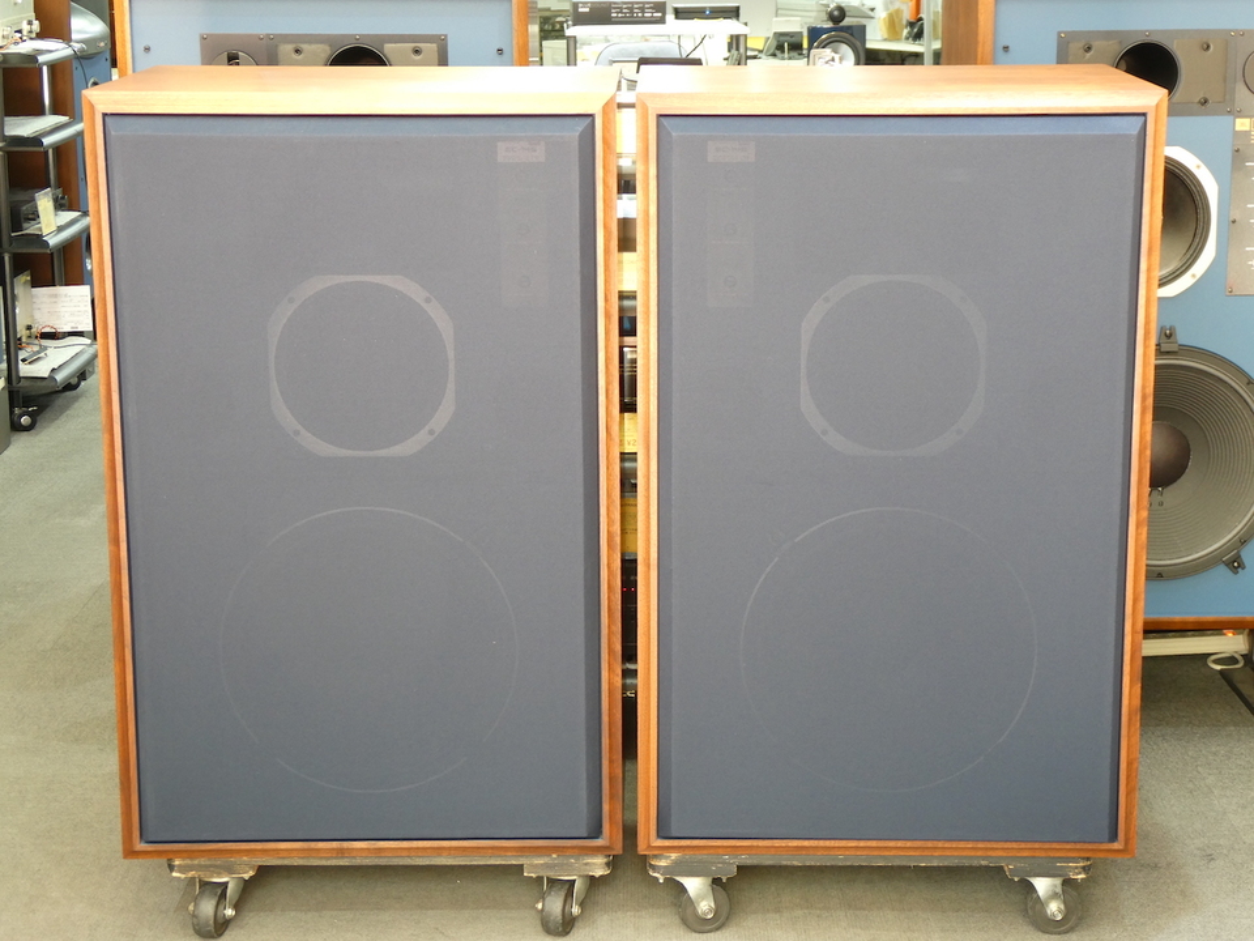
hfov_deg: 29.8
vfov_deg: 22.6
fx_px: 2355
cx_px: 627
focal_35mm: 65
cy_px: 470
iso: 200
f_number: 4.4
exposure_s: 1/3.2
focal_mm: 11.7
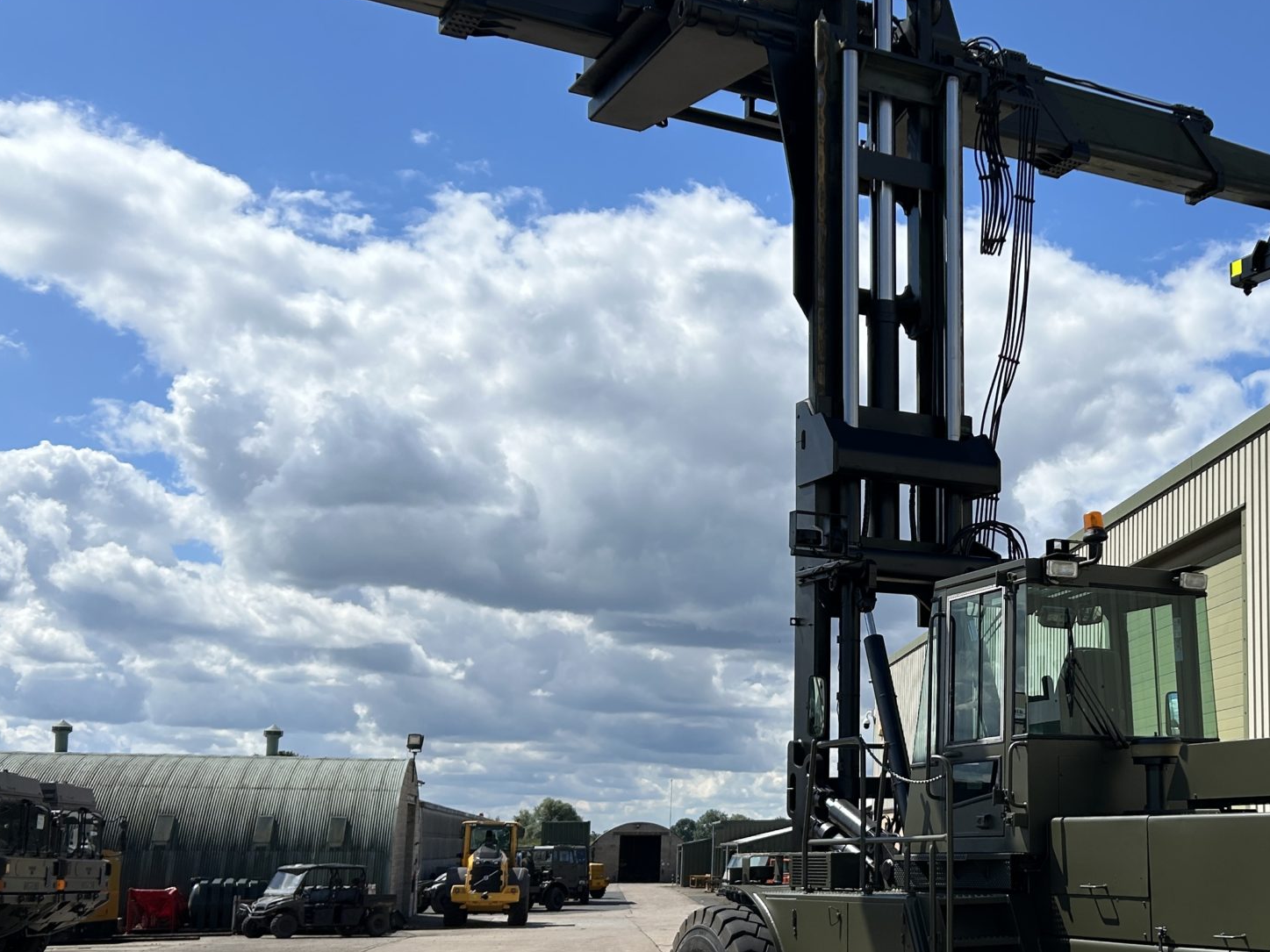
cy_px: 606
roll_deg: -0.9
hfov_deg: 39.8
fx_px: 1688
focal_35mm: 46
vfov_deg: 31.3
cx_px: 993
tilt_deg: +8.5
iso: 50
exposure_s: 1/6993
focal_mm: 5.7
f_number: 1.5
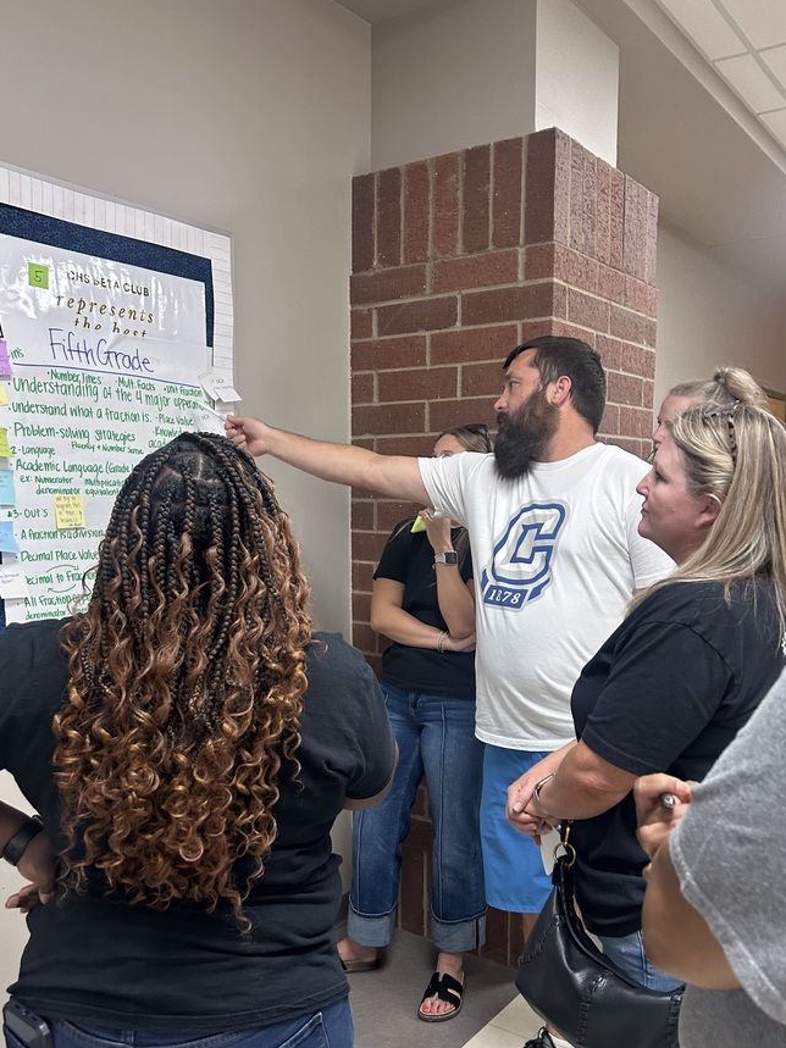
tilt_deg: -6.0
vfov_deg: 58.2
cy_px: 590
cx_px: 372
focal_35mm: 31
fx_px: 939
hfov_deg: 45.4
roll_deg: +0.7
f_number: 1.5
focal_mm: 5.7
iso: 160
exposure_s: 1/60
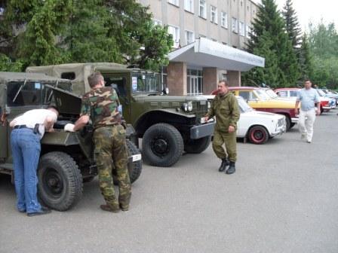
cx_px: 169
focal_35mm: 38
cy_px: 126
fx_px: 371
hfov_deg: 49.0
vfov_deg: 37.7
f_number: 2.8
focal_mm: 6.3
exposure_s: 1/250
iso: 80
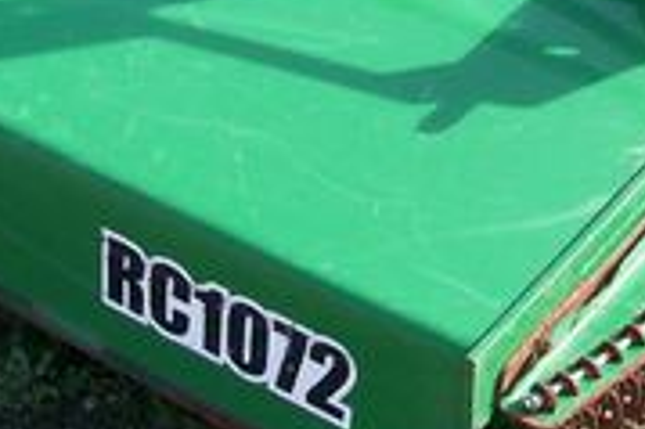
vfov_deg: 11.6
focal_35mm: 114
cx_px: 321
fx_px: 2041
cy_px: -187
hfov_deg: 18.0
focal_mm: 6
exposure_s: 1/598
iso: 80
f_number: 2.7
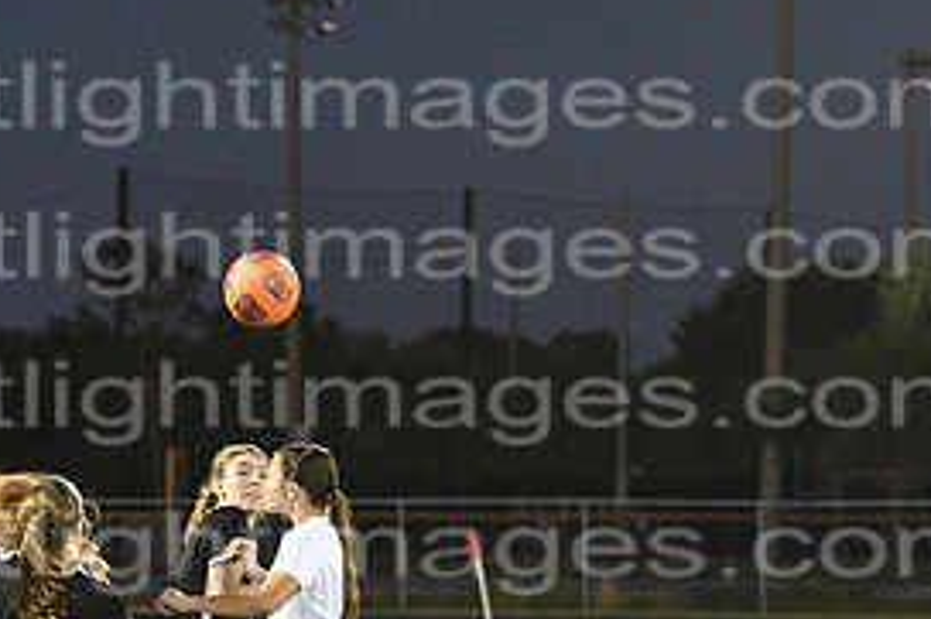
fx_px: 5789
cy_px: 628
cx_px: 226
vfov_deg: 6.1
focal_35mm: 224
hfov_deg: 9.2
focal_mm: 70
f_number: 2.8
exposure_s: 1/800
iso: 7200
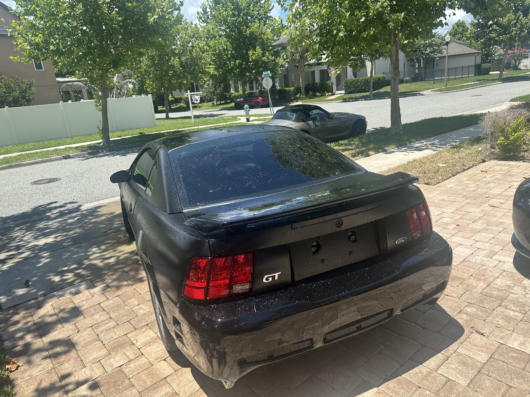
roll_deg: +5.2
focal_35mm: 24
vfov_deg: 56.8
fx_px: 367
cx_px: 265
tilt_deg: -17.1
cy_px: 198
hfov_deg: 71.6
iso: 80
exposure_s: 1/2732
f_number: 1.78
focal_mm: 6.86
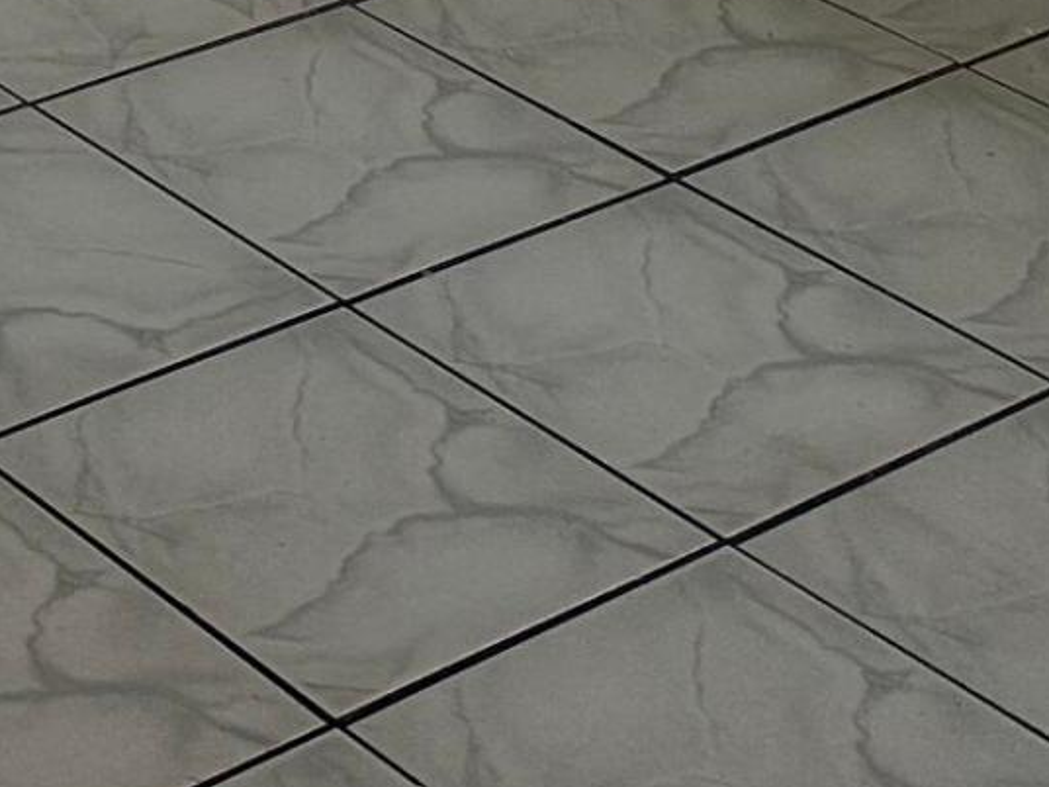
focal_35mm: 129
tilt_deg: -8.7
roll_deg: -0.9
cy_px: -1141
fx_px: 3909
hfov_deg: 14.6
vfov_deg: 10.0
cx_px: -348
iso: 125
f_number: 1.78
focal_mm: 6.86
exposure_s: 1/120
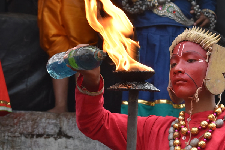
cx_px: 149
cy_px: 72
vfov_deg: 8.6
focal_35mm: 160
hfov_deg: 12.8
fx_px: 1000
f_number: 5.6
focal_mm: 55
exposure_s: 1/100
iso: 400
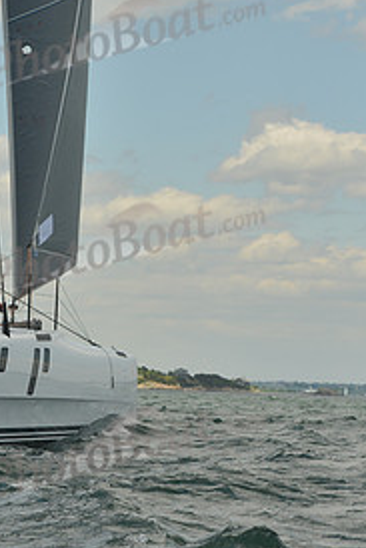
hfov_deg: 9.1
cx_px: -118
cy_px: 169
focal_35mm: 148
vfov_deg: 13.8
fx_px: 2254
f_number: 5.6
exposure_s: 1/800
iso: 400
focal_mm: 70
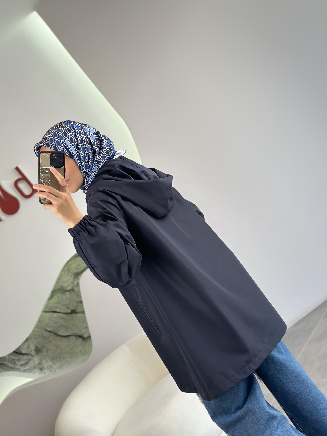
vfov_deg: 39.7
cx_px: 164
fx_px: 605
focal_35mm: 48
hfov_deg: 30.3
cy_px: 218
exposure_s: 1/144
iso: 64
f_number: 1.78
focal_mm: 6.86
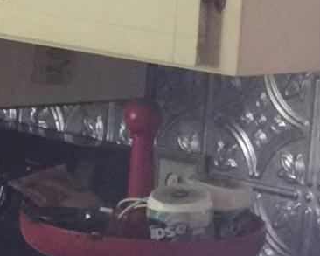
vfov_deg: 6.7
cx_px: -817
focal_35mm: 232
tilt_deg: -10.0
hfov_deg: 7.0
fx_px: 2198
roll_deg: -0.2
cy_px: 128
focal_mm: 4.15
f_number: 2.2
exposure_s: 1/10
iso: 100
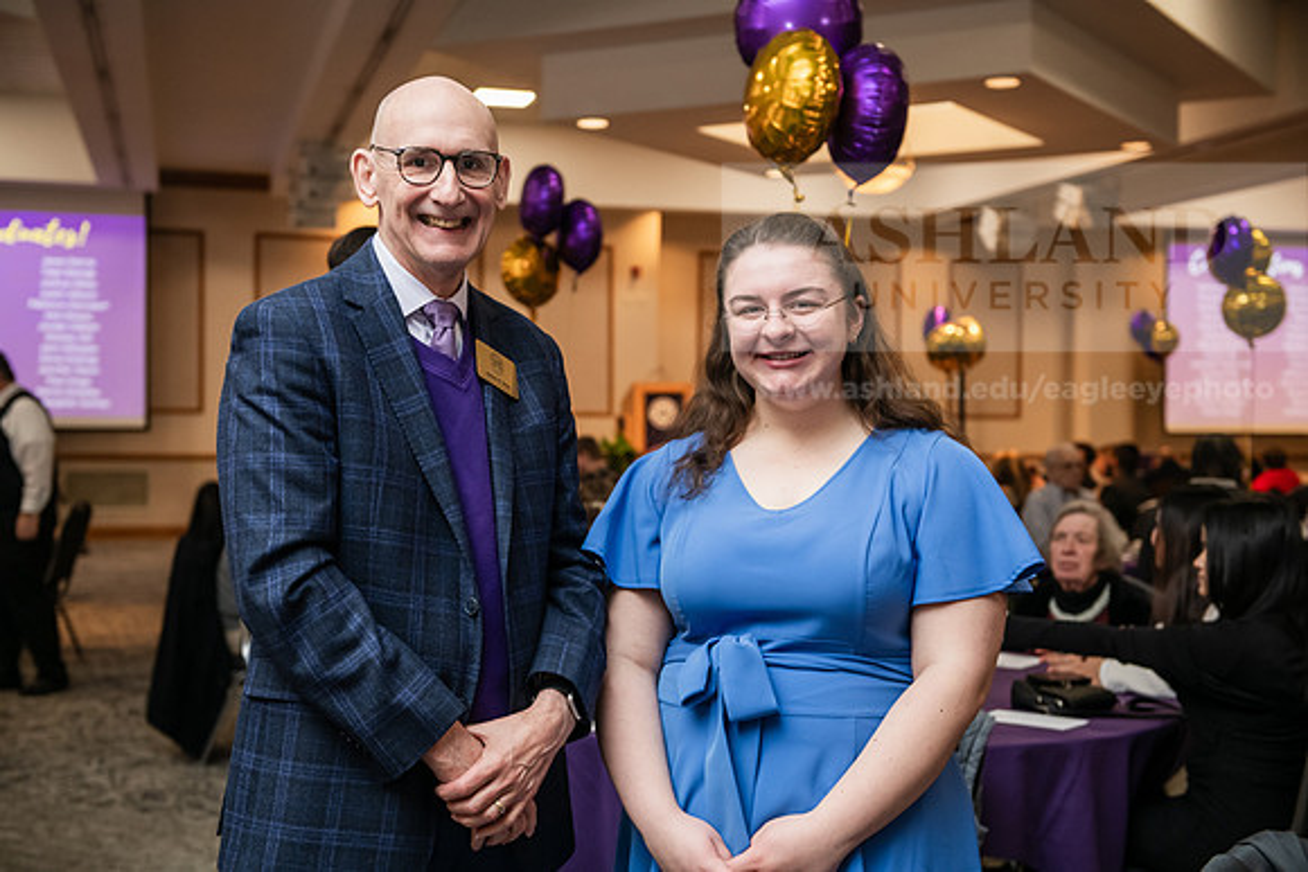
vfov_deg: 26.0
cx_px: 654
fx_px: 1890
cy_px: 436
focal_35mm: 52
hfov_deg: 38.2
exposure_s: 1/200
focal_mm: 52
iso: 1600
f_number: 3.5
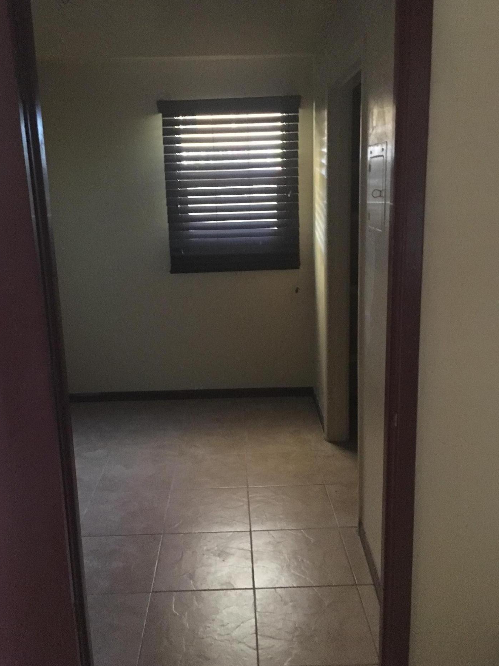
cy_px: 320
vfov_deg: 58.3
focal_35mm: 31
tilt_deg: -15.0
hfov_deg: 45.4
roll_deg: +2.7
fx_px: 596
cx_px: 239
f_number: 2.2
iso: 400
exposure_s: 1/15
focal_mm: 4.15
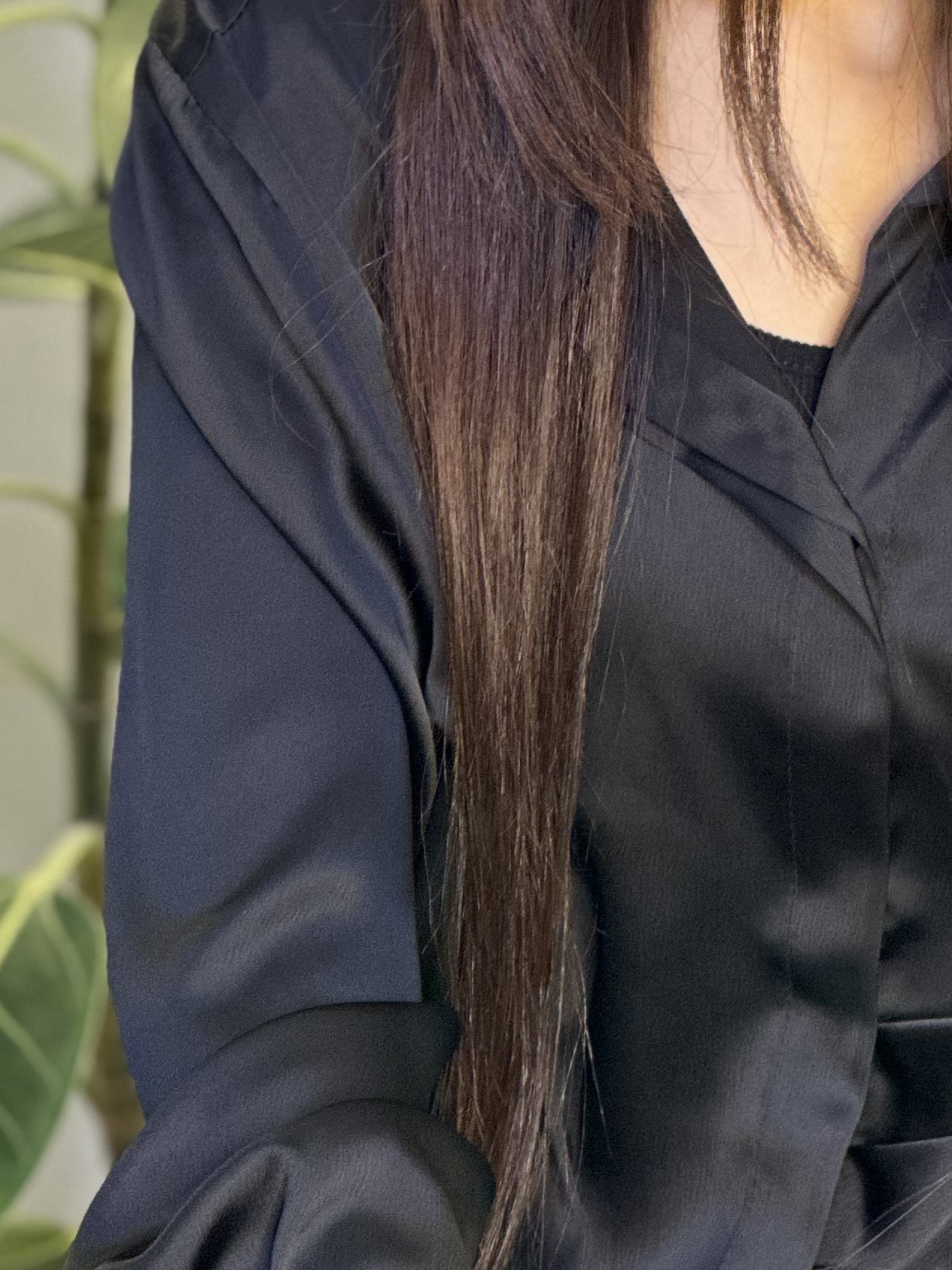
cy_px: -198
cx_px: 714
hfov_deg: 8.1
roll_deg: -2.0
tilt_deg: -9.6
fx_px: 6748
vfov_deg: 10.6
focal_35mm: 184
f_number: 2.8
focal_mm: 9
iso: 200
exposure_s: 1/33
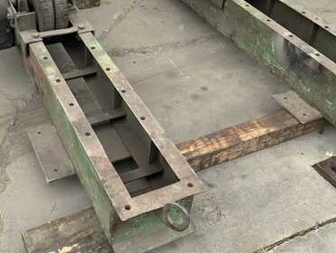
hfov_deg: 40.0
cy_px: 79
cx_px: 119
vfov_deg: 30.6
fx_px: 457
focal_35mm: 47
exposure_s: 1/500
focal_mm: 3
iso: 16
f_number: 1.8
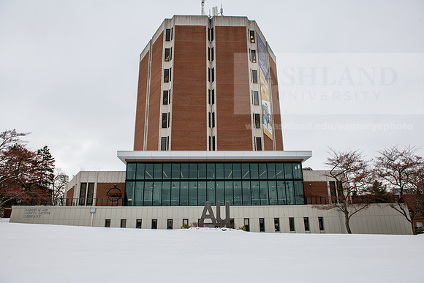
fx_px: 283
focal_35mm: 24
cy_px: 142
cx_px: 212
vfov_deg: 53.2
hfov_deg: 73.7
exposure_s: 1/320
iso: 125
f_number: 7.1
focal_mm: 24
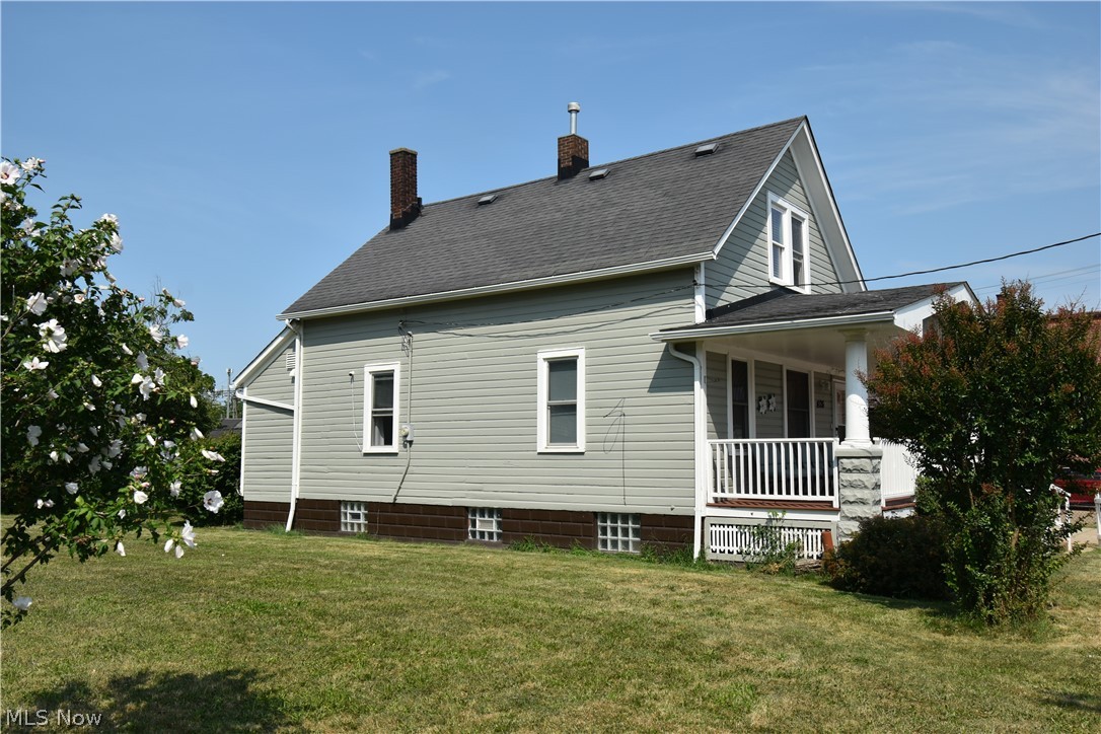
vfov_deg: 43.6
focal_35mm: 30
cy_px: 367
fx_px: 917
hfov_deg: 61.9
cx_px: 550
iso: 100
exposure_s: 1/320
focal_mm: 20
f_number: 9
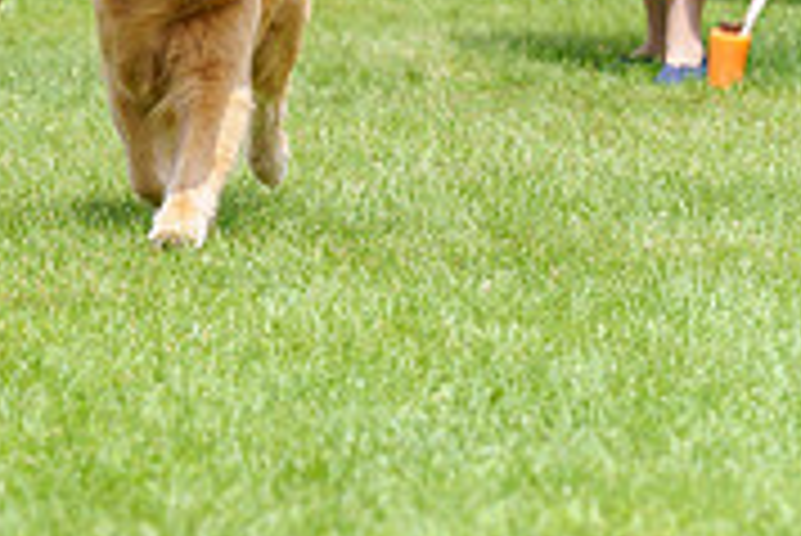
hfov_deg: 5.0
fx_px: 9196
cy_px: -313
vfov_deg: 3.3
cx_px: 176
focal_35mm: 413
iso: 160
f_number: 3.5
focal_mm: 127
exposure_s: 1/1250
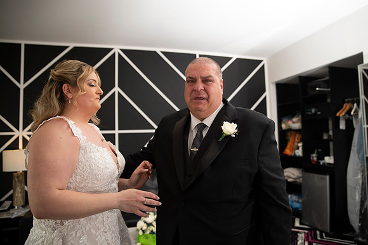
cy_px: 122
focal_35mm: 24
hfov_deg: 73.8
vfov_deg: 53.1
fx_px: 245
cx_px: 184
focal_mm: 24
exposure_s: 1/1600
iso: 1600
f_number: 2.8
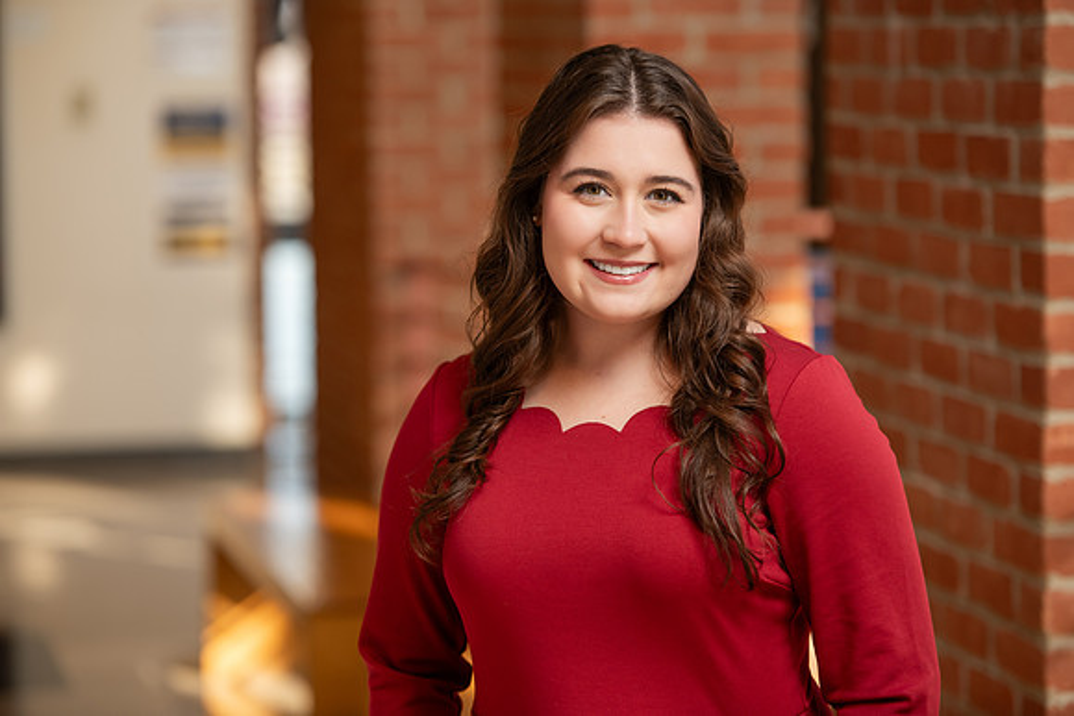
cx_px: 537
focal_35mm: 130
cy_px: 358
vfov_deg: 10.6
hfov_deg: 15.8
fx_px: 3879
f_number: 3.2
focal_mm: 130
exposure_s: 1/250
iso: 320
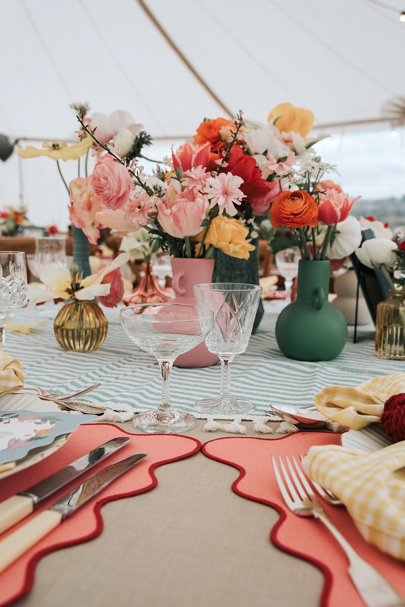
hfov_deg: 35.9
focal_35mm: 37
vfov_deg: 51.9
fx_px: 624
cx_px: 202
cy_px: 304
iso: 250
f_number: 6.3
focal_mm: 37
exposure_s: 1/250
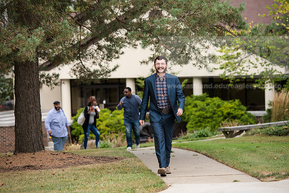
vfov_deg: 10.2
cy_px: 96
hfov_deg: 15.2
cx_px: 144
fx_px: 1084
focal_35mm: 135
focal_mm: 135
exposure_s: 1/400
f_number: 4.5
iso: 200
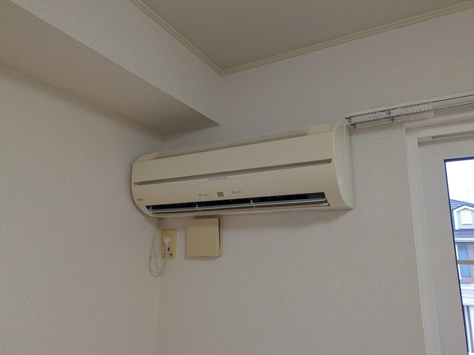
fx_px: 342
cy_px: 178
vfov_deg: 54.9
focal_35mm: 25
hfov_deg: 69.4
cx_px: 237
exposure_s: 1/60
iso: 86
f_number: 1.89
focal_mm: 5.43
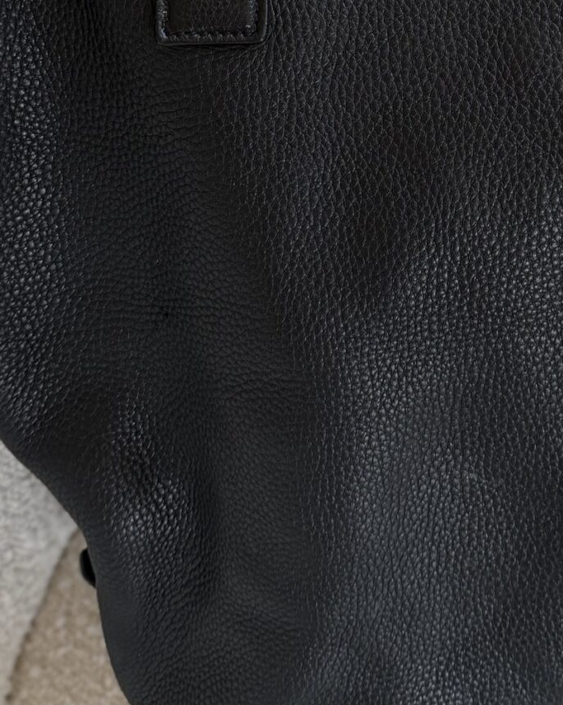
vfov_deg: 24.9
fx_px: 1459
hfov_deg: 21.5
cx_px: 459
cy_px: -109
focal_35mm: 70
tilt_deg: -59.3
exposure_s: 1/180
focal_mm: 6.76
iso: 100
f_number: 1.78
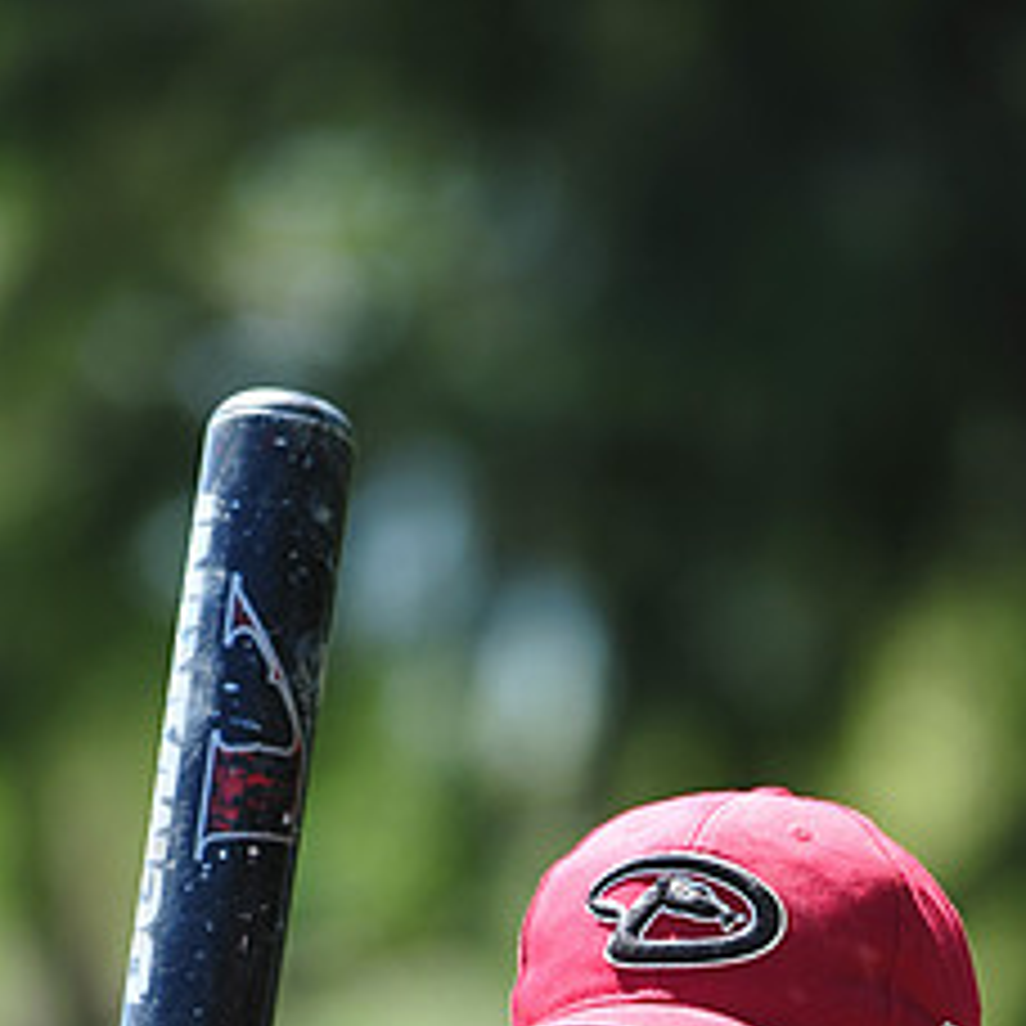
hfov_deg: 4.1
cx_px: 612
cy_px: 1300
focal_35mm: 432
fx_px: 14486
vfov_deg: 4.0
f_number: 4.5
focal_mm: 200
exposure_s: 1/500
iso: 200
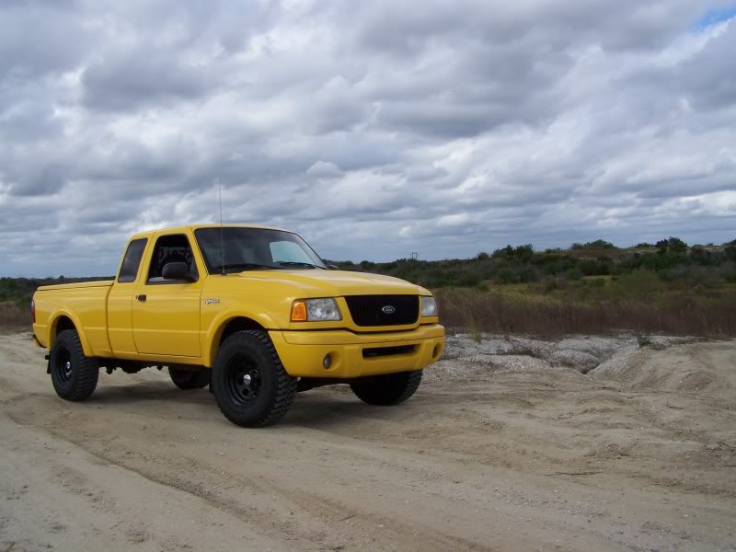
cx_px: 368
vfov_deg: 37.7
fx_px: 808
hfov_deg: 49.0
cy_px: 276
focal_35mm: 38
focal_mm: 6.3
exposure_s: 1/640
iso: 64
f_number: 4
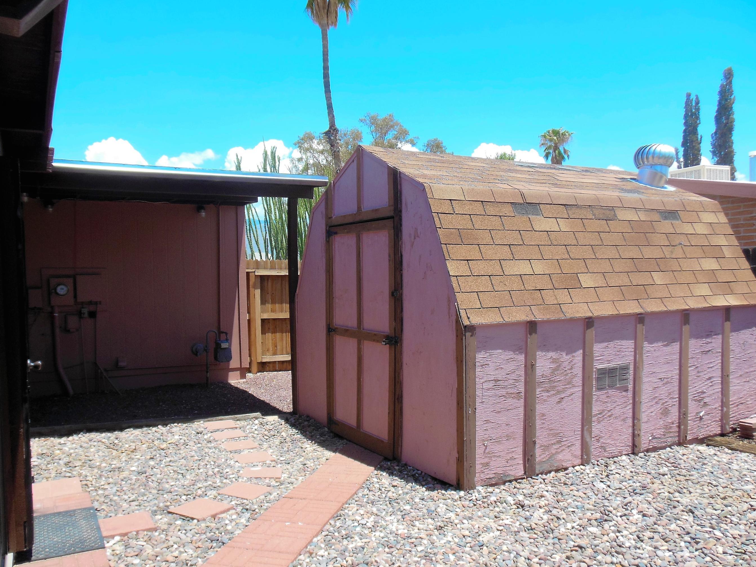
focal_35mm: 28
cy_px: 313
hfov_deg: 63.4
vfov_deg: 49.7
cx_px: 355
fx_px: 612
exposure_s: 1/1000
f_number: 3.2
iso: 125
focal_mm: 4.5
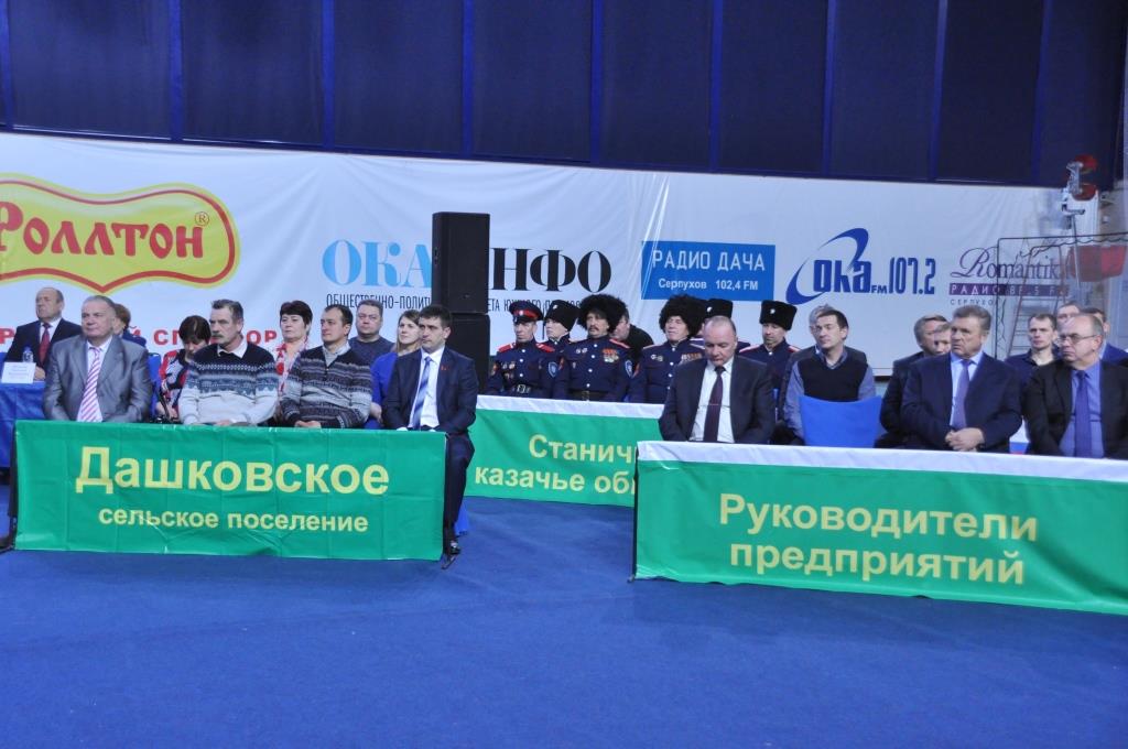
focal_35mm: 48
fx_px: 1502
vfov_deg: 28.0
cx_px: 564
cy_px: 374
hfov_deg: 41.2
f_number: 5.6
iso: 1250
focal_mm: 32
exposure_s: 1/125
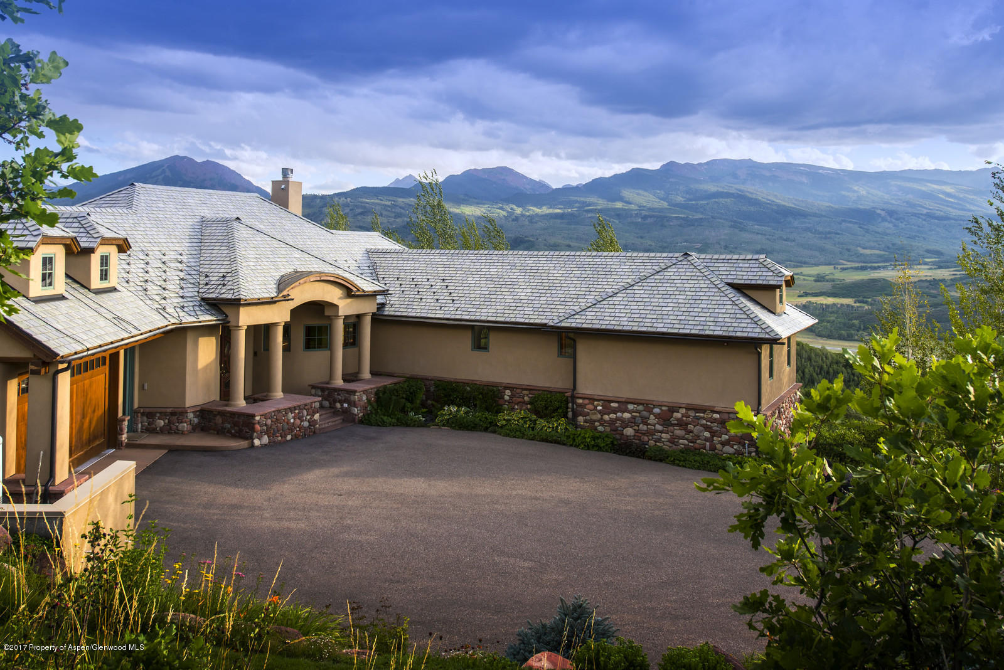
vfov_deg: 53.2
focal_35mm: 24
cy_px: 335
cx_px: 502
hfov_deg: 73.7
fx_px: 670
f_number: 10
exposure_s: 1/80
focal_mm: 24
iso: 200
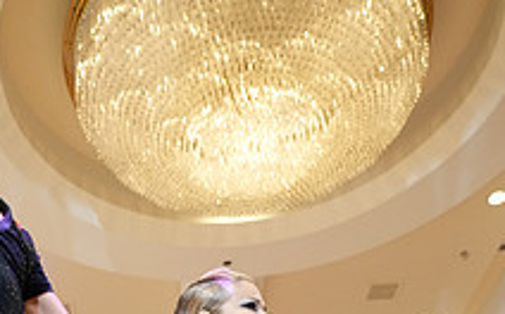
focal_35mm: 67
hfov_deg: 30.3
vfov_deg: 16.6
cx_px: 146
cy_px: 540
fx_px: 921
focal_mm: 24
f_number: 4
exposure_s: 1/200
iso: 2500
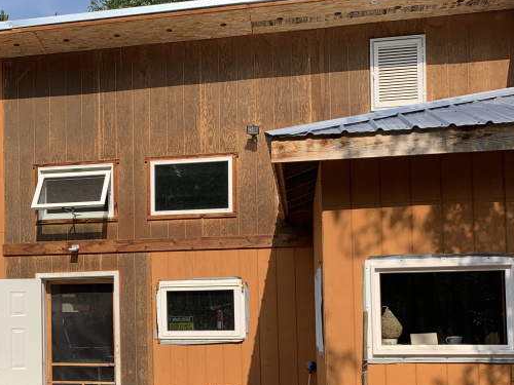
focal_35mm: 52
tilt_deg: +3.5
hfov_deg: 35.6
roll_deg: +0.3
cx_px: 99
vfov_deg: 27.6
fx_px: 772
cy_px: 292
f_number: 1.8
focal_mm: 4.25
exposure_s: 1/2033
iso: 25
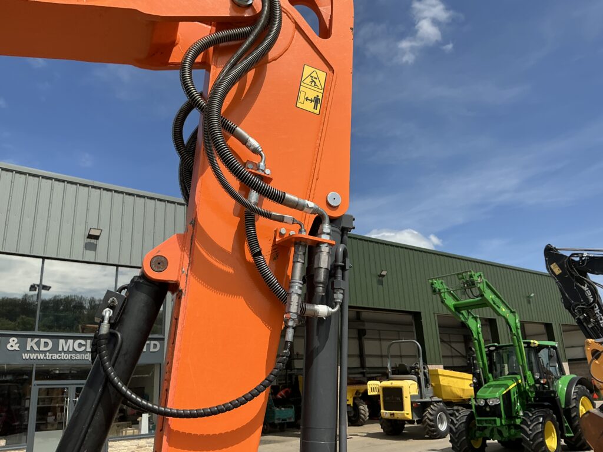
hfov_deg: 63.4
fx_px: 488
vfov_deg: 49.7
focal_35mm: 28
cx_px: 302
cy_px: 226
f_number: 1.8
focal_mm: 3
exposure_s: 1/2141
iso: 25
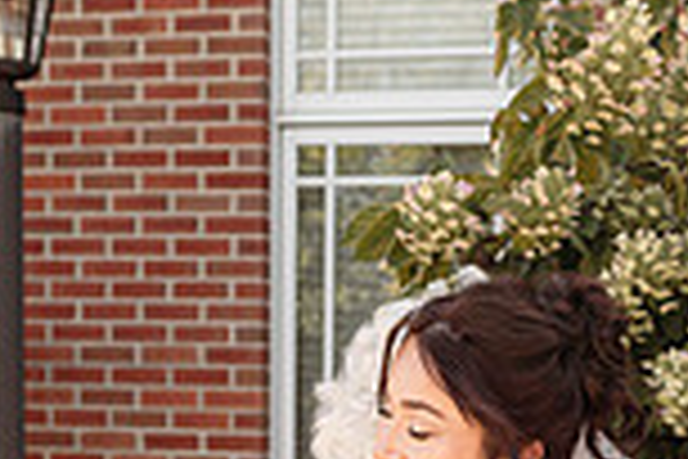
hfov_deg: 22.2
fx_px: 1739
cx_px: 490
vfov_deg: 14.3
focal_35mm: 91
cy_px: 614
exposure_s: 1/400
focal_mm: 24
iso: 160
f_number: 2.8
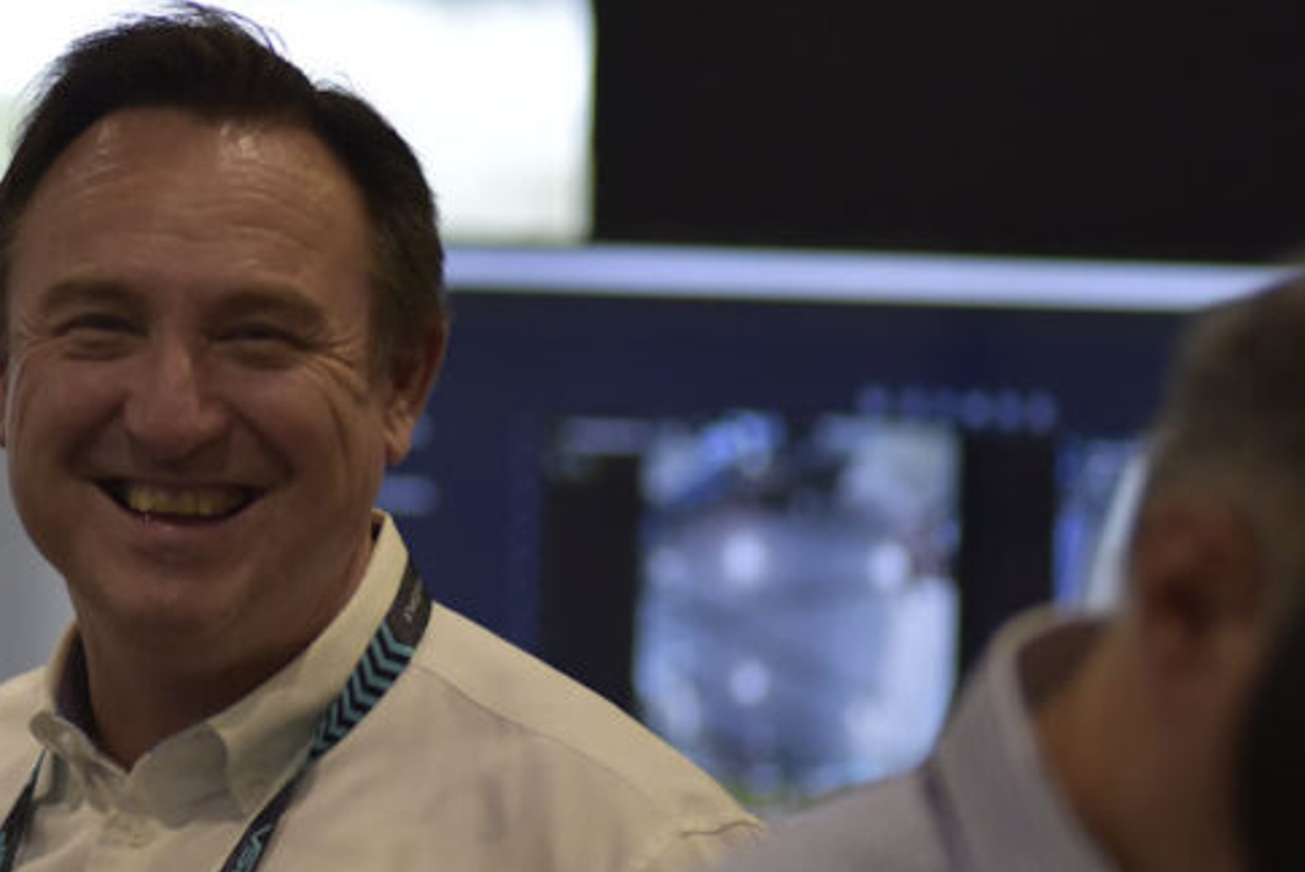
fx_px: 13783
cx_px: 178
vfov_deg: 3.6
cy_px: 460
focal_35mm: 380
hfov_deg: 5.4
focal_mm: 180
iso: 1800
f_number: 2.8
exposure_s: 1/500
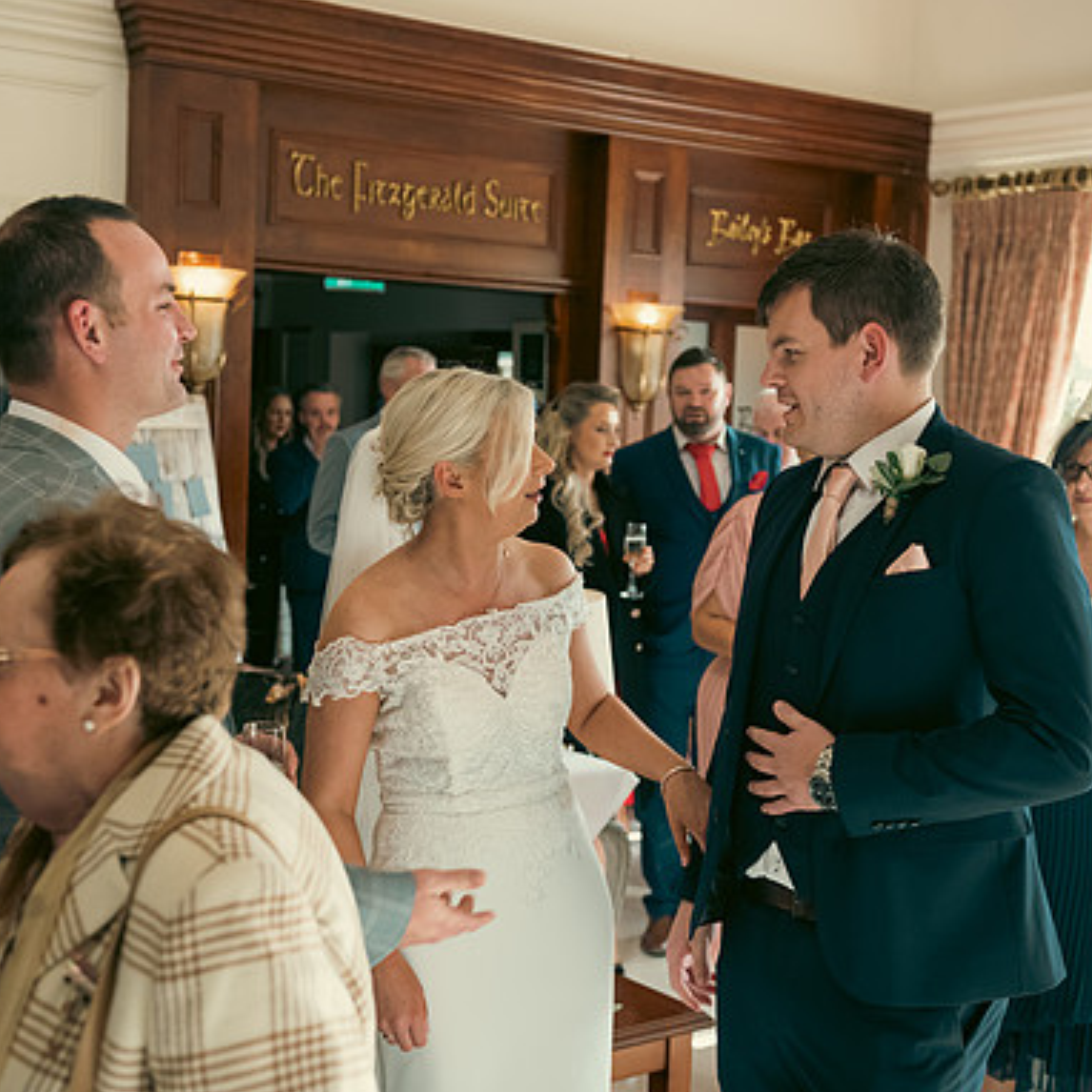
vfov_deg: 34.7
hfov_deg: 34.7
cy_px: 547
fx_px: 1749
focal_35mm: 49
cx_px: 509
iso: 640
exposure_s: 1/200
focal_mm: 38
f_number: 3.5
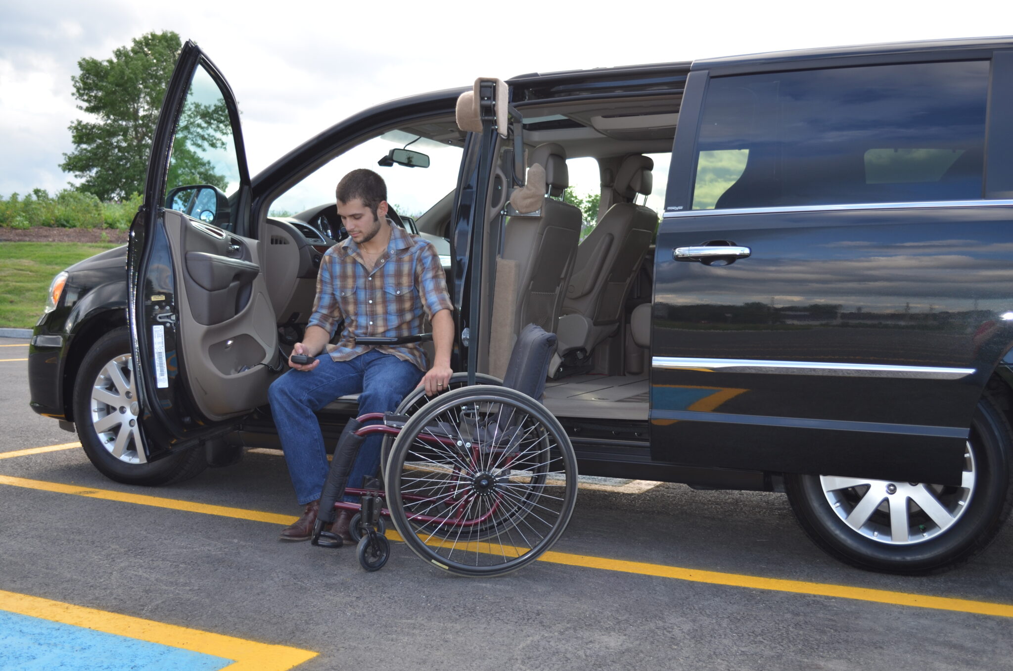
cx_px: 506
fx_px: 1095
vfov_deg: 34.1
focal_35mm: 39
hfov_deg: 49.6
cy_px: 336
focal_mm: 26
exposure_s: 1/200
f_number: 4.2
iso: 140
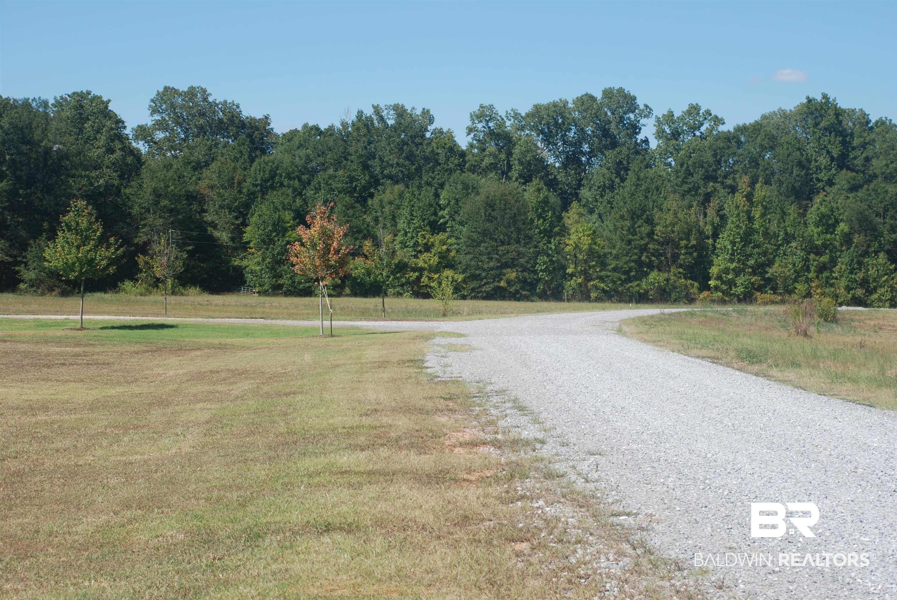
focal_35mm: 72
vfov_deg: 19.0
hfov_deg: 28.0
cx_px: 448
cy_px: 300
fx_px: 1796
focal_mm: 48
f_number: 7.1
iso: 100
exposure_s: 1/200
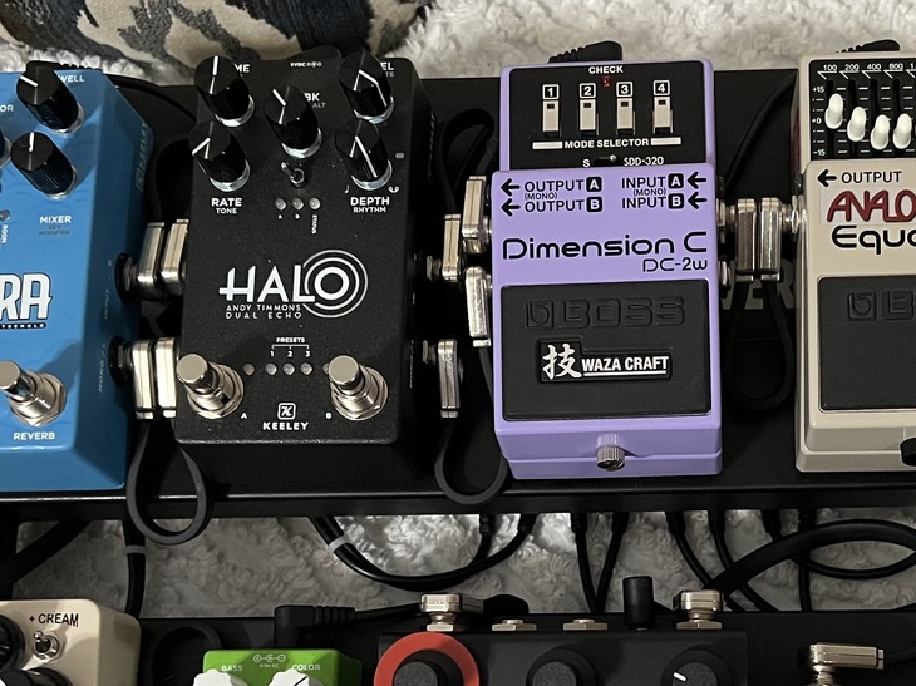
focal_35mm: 57
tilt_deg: -66.7
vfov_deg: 25.1
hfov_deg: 33.5
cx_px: 612
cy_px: 566
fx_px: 1508
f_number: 1.5
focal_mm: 5.7
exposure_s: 1/40
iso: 400
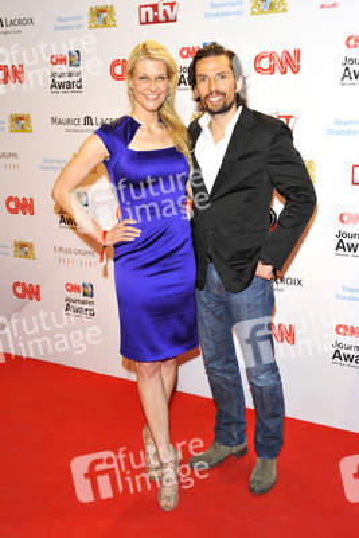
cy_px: 269
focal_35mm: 38
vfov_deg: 50.7
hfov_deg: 35.1
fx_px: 568
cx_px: 180
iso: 800
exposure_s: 1/250
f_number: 6.3
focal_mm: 38
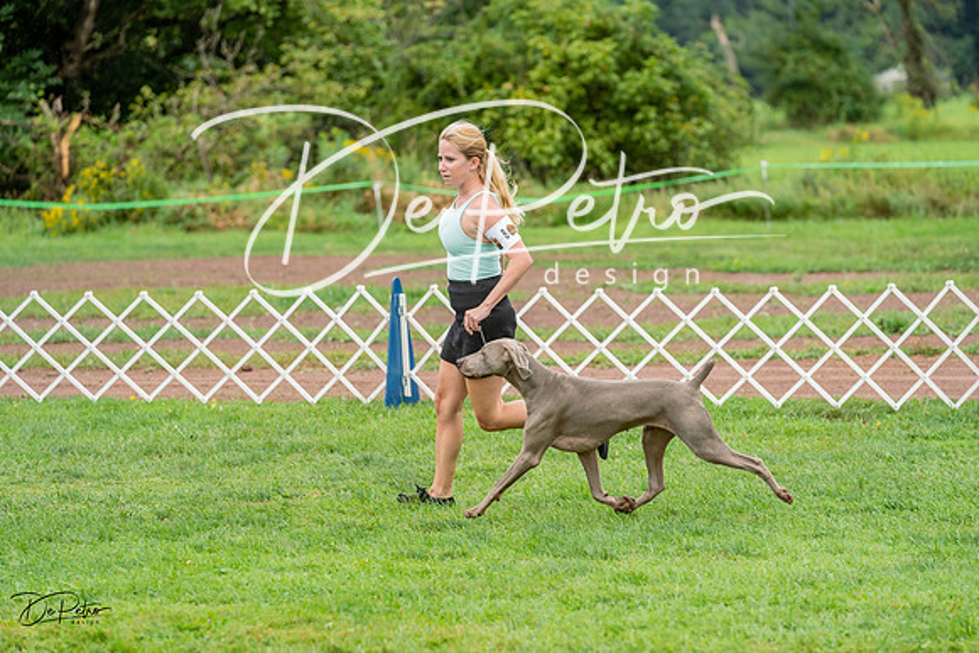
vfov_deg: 9.4
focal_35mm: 146
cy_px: 326
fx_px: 3971
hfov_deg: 14.1
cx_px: 490
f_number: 4
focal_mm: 146
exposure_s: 1/1250
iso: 640
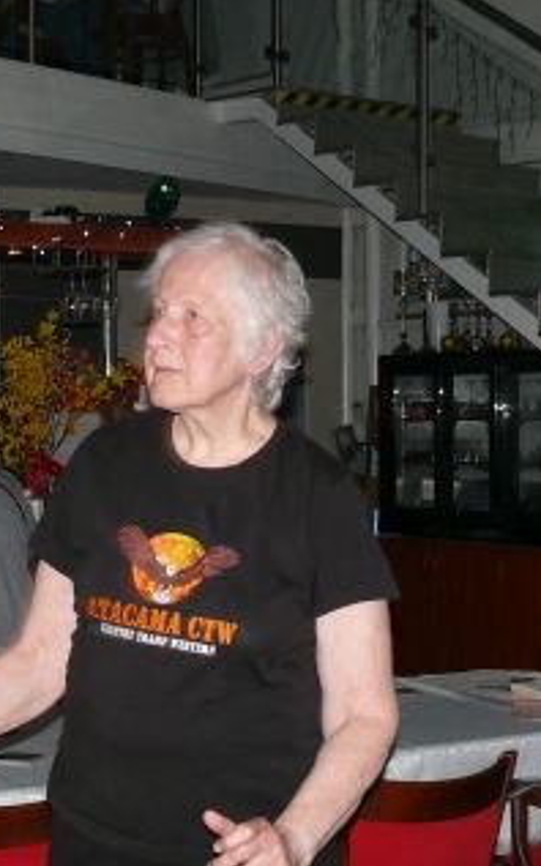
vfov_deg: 27.4
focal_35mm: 75
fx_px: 1770
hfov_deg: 17.4
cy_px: 538
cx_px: 227
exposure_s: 1/30
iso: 125
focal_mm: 7.4
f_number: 2.8
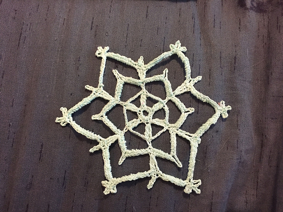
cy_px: 106
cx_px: 142
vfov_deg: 48.2
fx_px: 237
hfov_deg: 61.7
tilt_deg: -67.3
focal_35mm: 29
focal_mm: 4.15
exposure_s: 1/30
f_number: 2.2
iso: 200
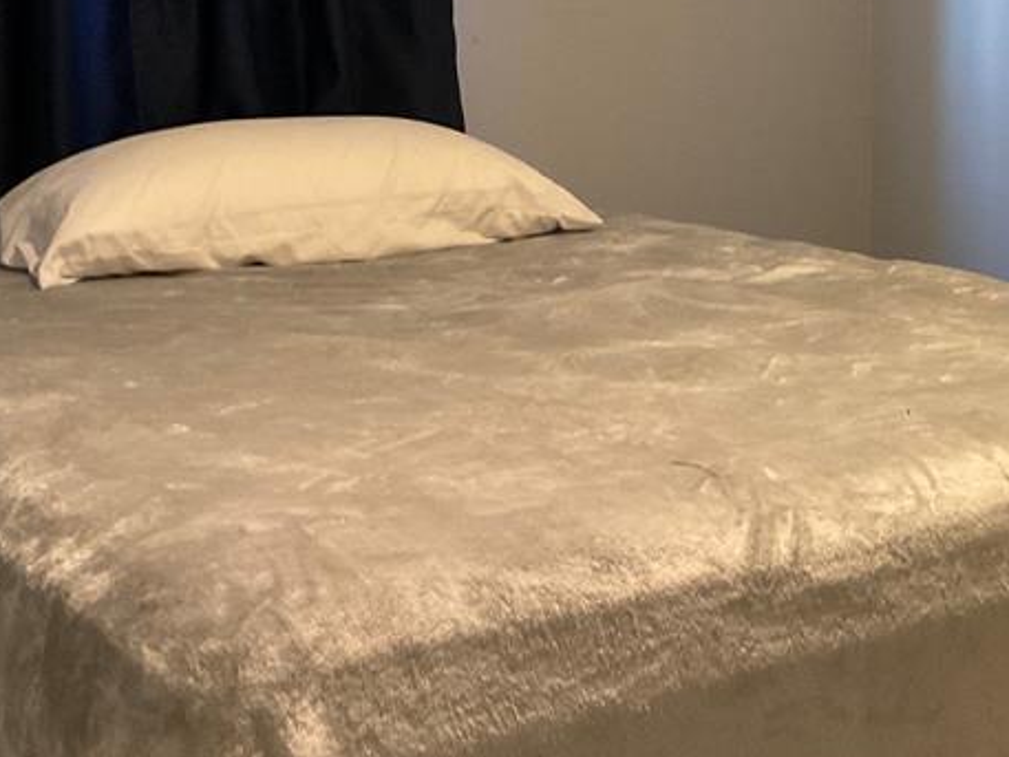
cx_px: 874
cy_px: 247
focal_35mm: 65
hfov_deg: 28.8
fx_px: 1895
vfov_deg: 22.5
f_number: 1.8
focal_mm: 3
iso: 320
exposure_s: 1/30
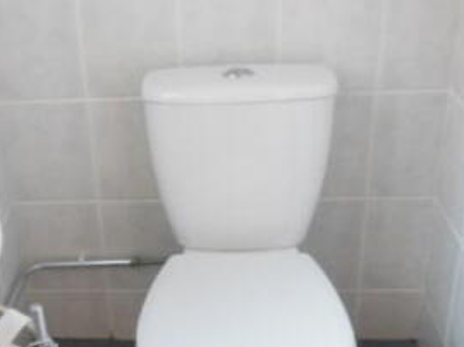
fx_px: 723
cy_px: 197
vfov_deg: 27.0
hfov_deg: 35.1
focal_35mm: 54
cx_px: 137
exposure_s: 1/6
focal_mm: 4.5
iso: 800
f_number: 3.5
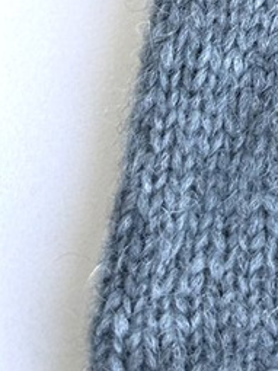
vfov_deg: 15.8
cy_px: -208
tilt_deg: -71.2
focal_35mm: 113
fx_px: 1211
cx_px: 607
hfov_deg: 11.4
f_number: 1.78
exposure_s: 1/121
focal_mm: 6.86
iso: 125
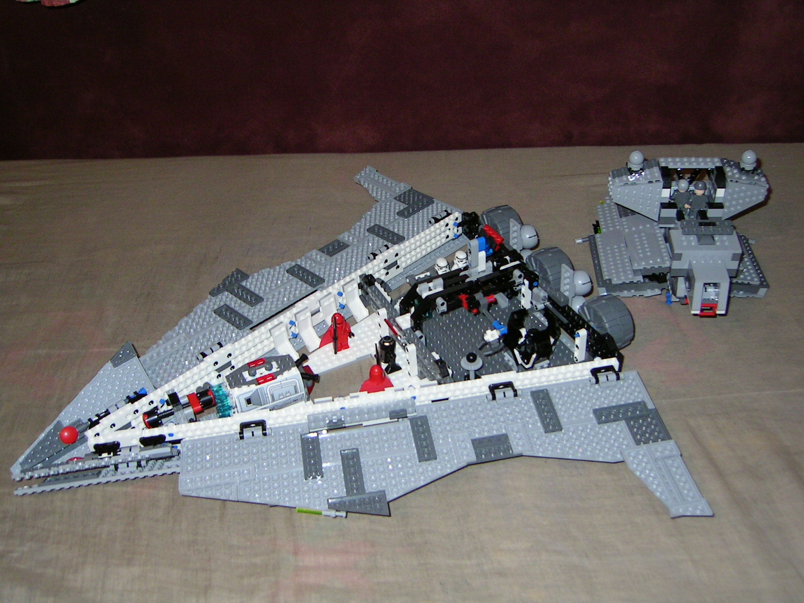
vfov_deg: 39.7
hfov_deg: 51.4
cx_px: 402
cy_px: 302
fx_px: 836
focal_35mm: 36
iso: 100
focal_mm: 5.6
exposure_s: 1/30
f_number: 2.8
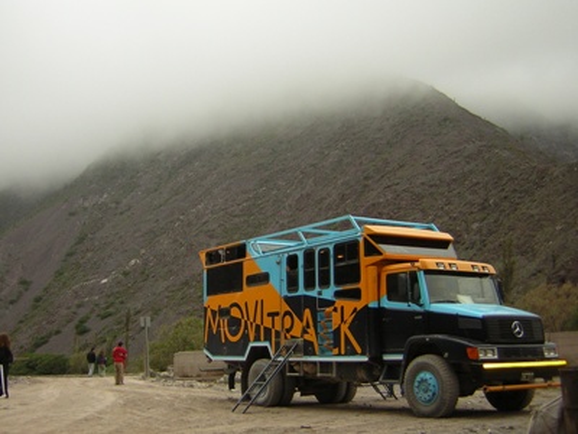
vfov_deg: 33.6
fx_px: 718
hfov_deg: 43.9
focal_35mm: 43
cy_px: 217
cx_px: 289
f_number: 2.8
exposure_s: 1/30
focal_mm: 5.6
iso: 68
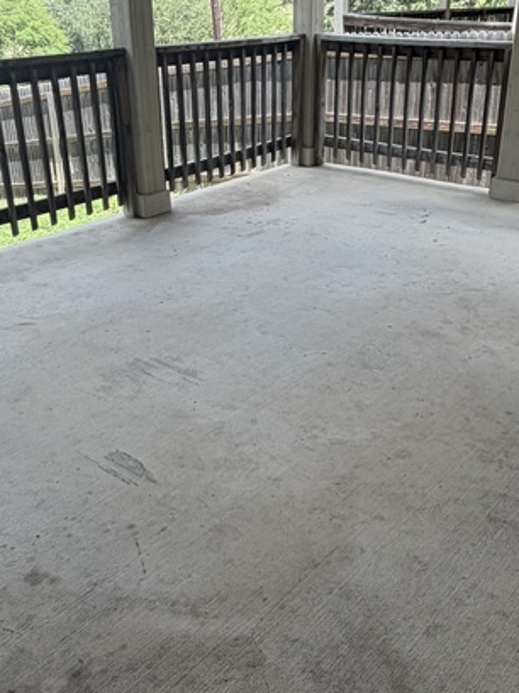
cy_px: 324
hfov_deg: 38.5
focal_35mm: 37
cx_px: 302
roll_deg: +0.1
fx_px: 741
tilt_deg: -25.0
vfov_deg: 50.1
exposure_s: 1/419
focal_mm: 2.22
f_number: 2.2
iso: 64
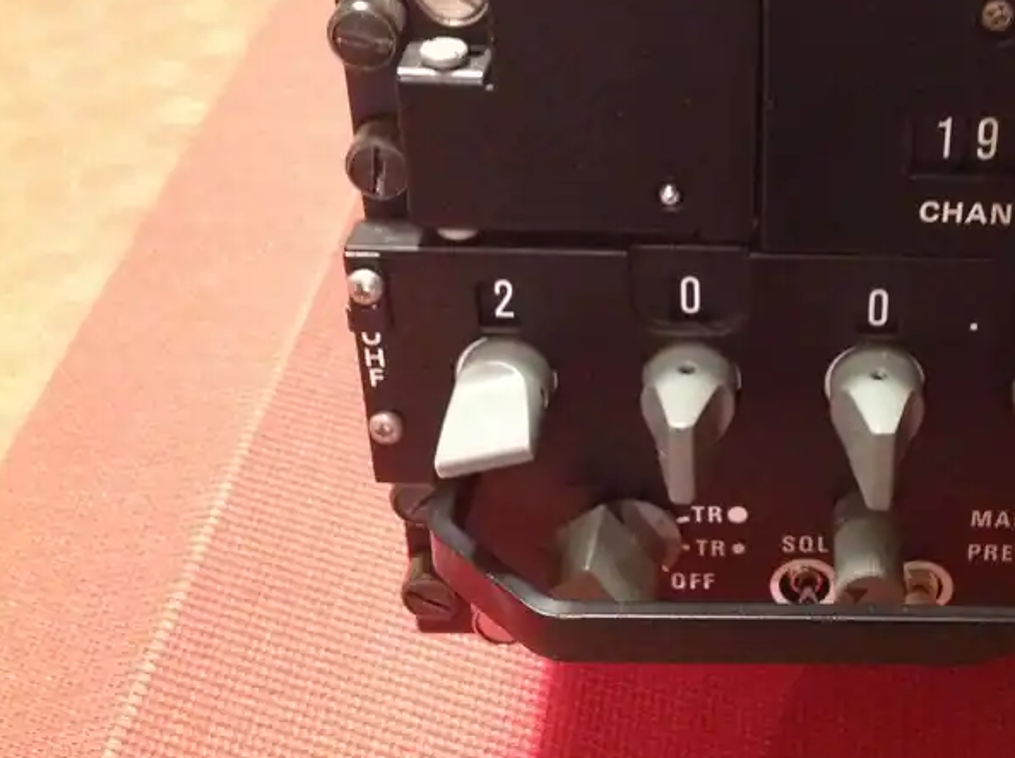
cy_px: 272
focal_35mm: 59
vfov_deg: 24.7
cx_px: 806
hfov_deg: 31.9
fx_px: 1728
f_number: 2.4
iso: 640
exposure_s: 1/15
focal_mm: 4.28
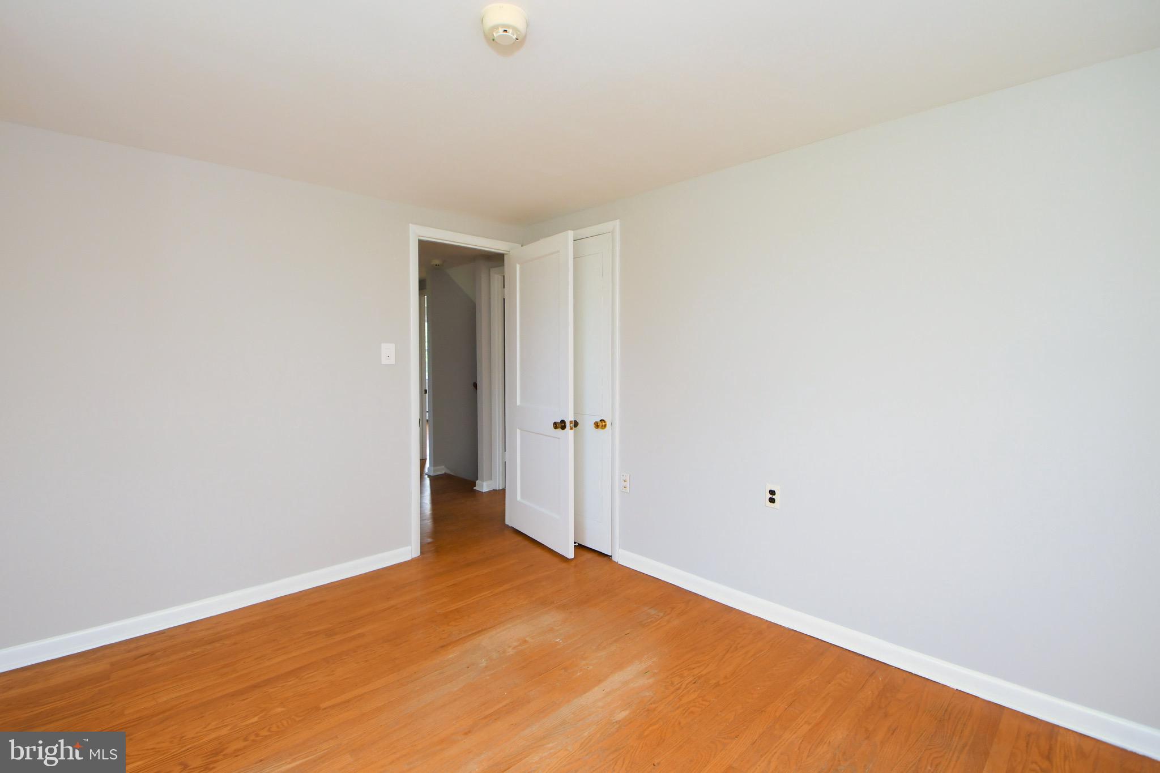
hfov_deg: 100.4
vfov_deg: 77.3
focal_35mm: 15
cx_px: 580
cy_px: 386
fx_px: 483
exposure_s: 1/125
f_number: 6.3
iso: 500
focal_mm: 10
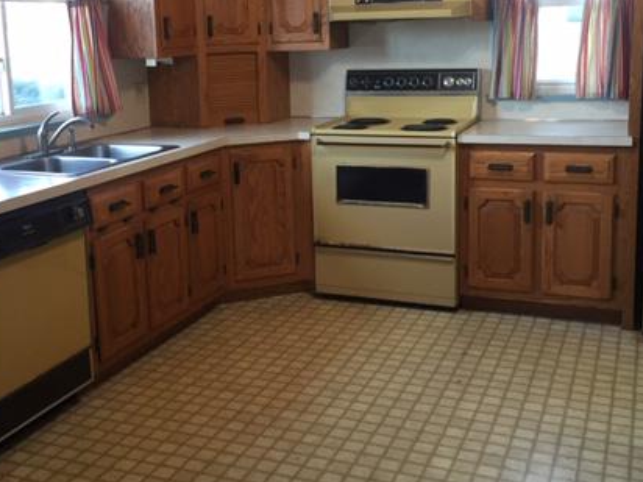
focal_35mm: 45
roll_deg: +1.2
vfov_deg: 32.0
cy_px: 172
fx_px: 836
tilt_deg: -10.3
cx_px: 276
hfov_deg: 42.0
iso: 80
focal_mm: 4.15
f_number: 2.2
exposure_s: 1/30
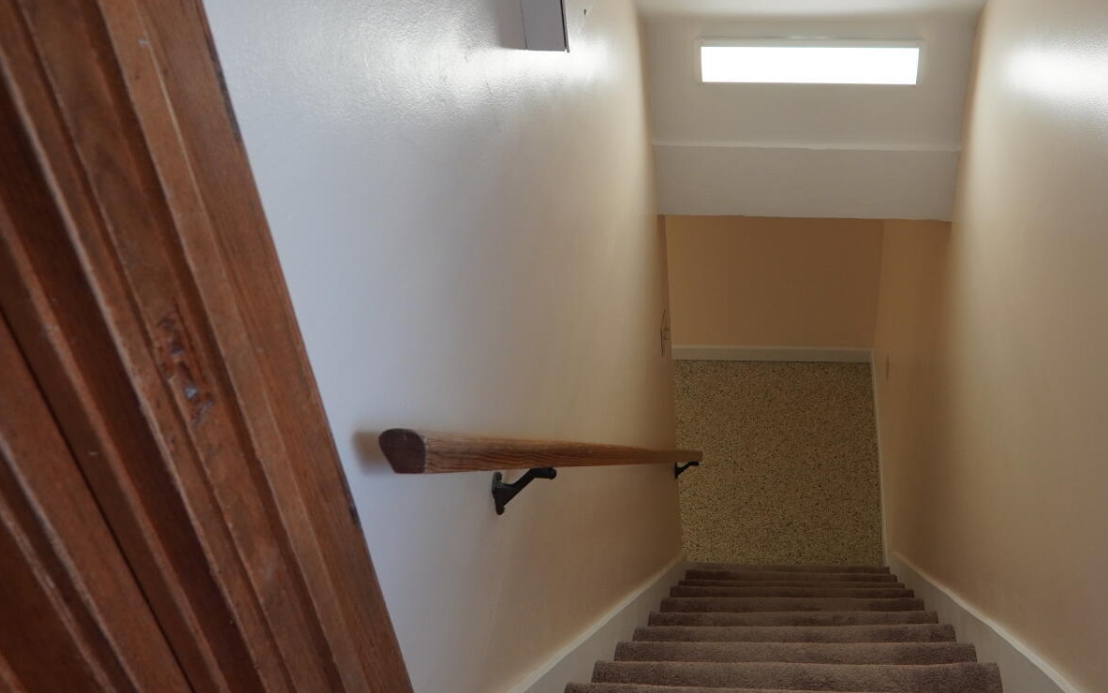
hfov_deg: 59.6
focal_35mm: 31
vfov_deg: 40.1
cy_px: 222
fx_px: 936
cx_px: 750
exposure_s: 1/160
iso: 400
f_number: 4
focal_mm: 12
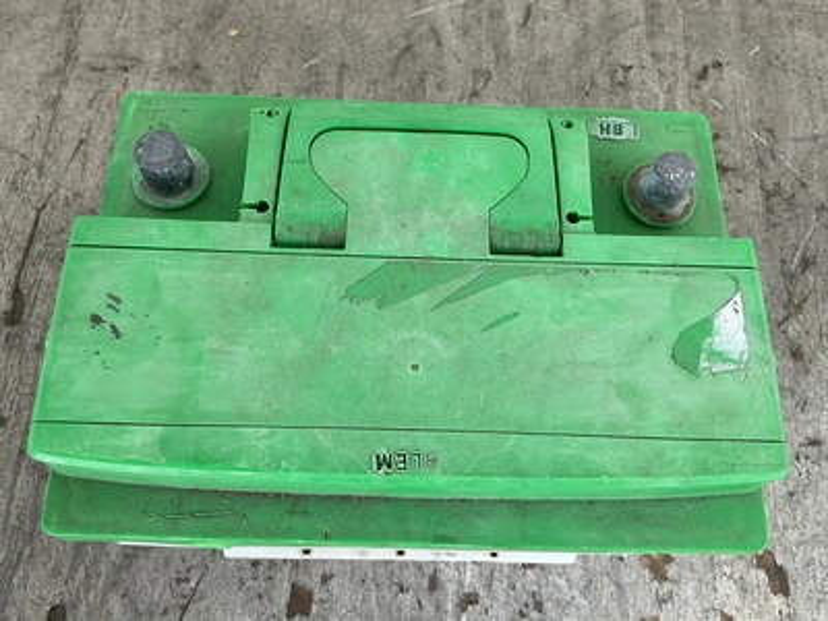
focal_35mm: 28
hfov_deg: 63.4
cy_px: 310
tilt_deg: -68.9
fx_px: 670
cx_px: 414
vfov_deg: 49.7
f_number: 1.8
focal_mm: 3
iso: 32
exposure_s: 1/122
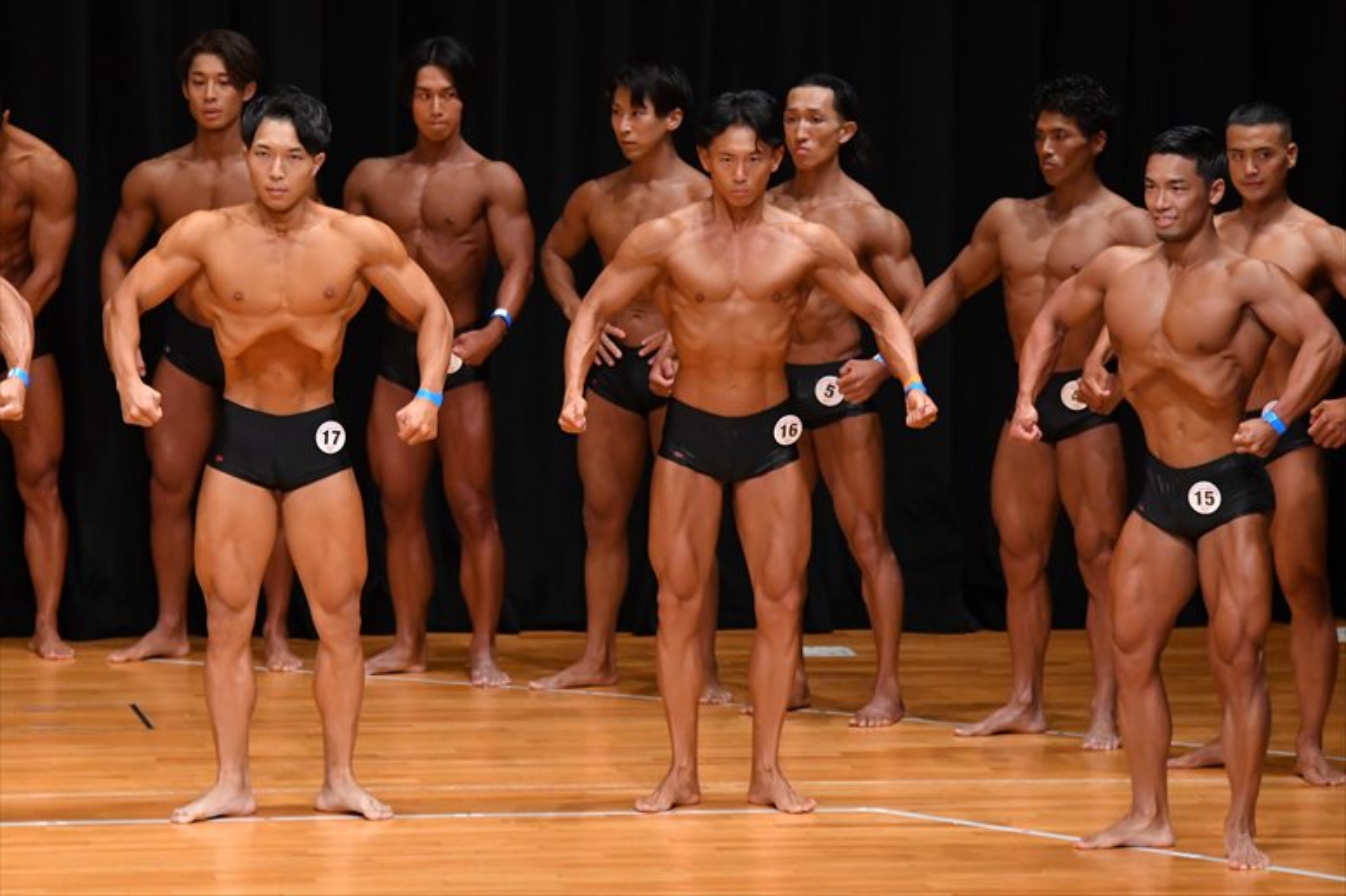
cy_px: 448
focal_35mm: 270
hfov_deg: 7.6
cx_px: 673
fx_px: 10090
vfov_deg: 5.1
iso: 4000
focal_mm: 180
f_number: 5.6
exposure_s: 1/400
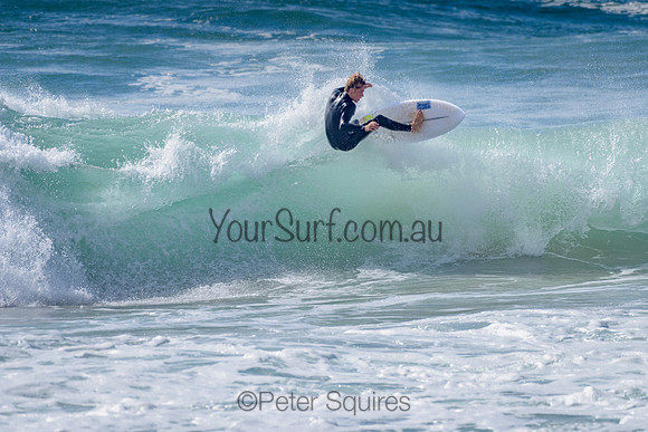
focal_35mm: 612
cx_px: 348
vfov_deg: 2.2
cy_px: 168
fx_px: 11021
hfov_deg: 3.4
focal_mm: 500
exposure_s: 1/2000
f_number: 5.6
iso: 90
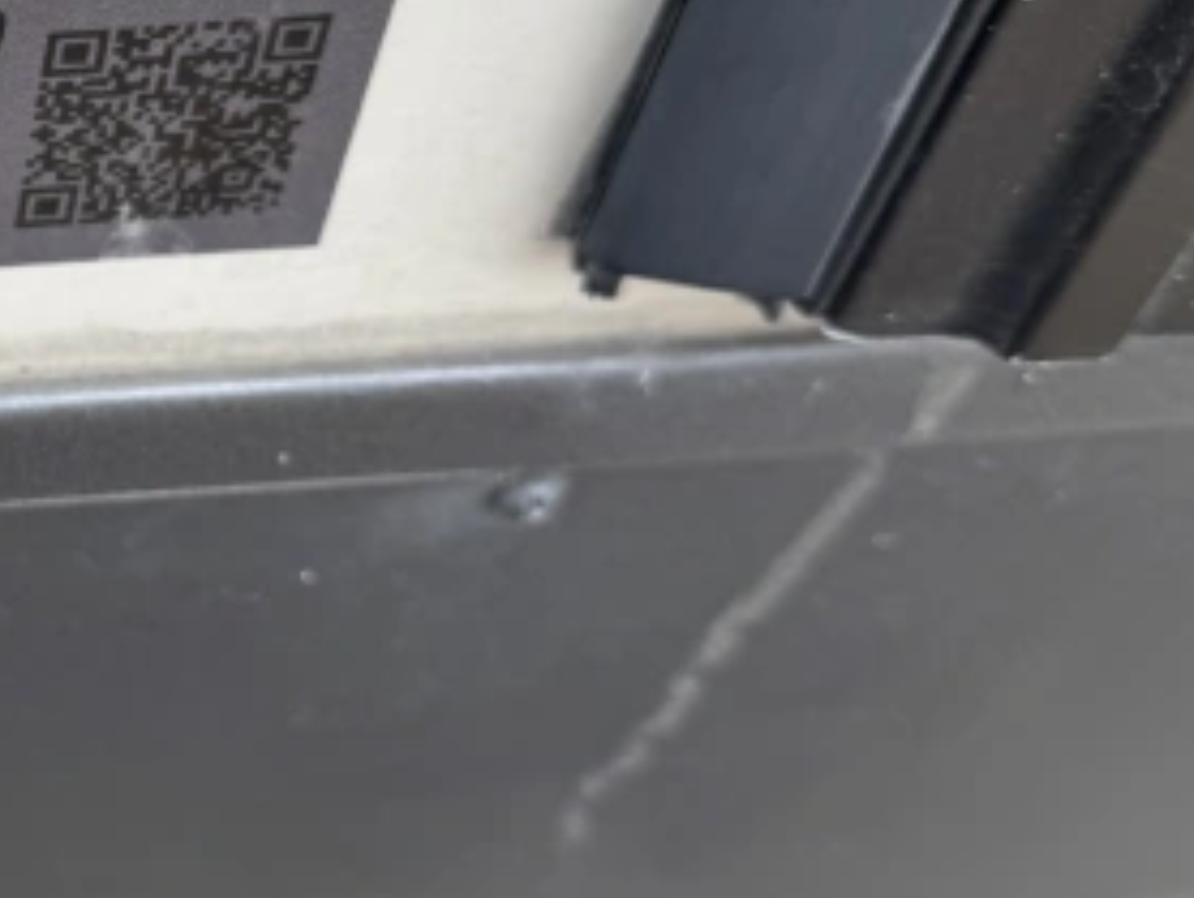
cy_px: 292
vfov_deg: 21.3
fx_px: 2382
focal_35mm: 69
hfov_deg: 24.9
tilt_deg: -47.4
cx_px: -296
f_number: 1.78
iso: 80
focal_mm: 6.76
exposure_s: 1/639
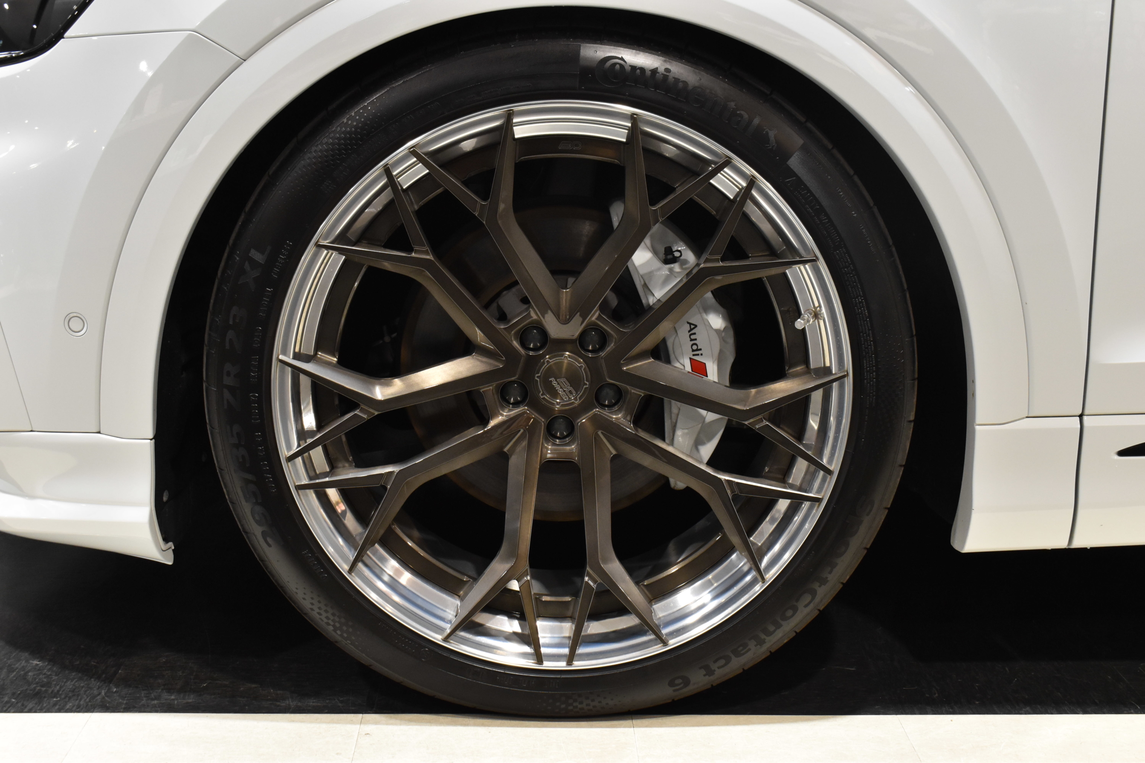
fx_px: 1527
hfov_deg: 41.1
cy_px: 382
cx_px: 572
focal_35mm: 48
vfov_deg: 28.1
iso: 1400
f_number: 8
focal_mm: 32
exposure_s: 1/50
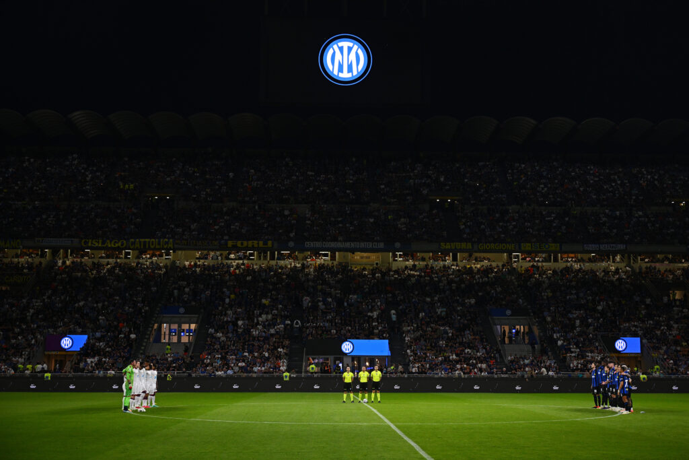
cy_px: 230
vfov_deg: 31.2
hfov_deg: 45.4
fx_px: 823
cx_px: 344
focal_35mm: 43
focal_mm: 43
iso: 1250
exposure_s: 1/640
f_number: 2.8
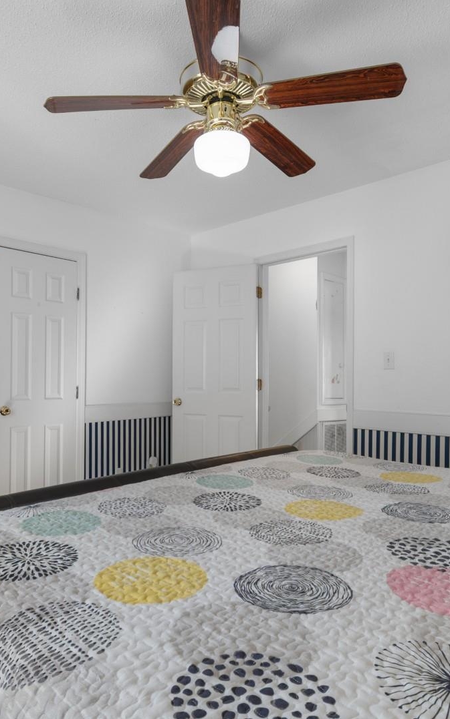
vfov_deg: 77.2
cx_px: 203
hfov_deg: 52.9
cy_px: 360
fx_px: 451
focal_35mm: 23
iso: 100
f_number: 4.5
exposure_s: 1/50
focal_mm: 10
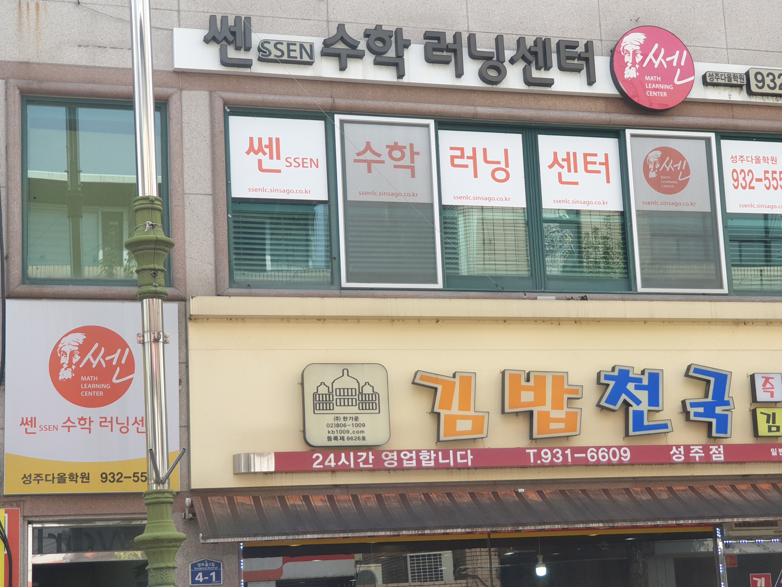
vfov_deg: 21.3
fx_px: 1559
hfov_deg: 28.1
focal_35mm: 69
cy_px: 370
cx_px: 454
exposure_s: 1/290
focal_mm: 6
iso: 25
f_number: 2.4
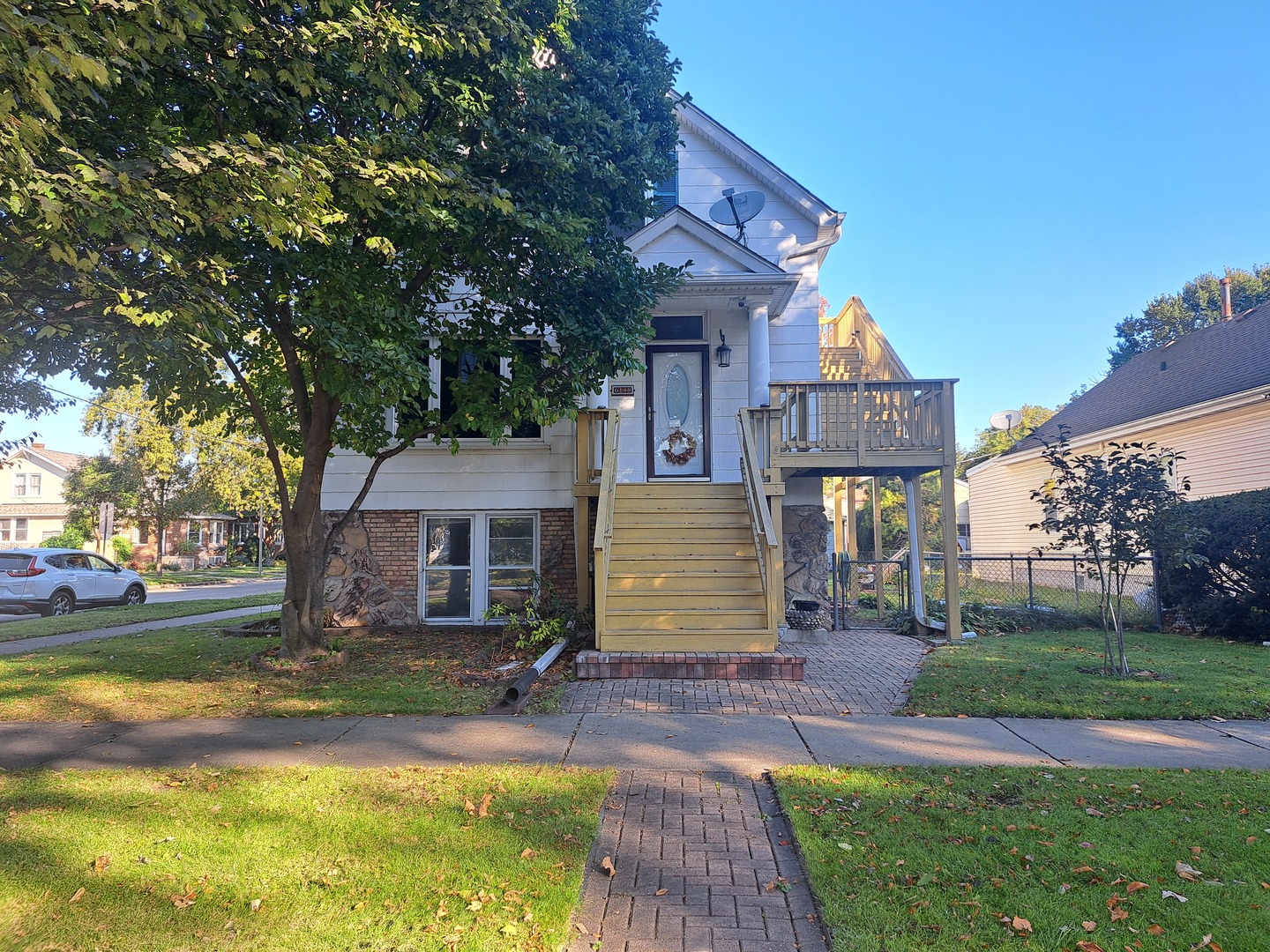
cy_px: 476
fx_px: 881
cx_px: 635
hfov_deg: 71.6
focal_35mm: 24
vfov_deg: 56.8
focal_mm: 5.23
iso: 50
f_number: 1.8
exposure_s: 1/176
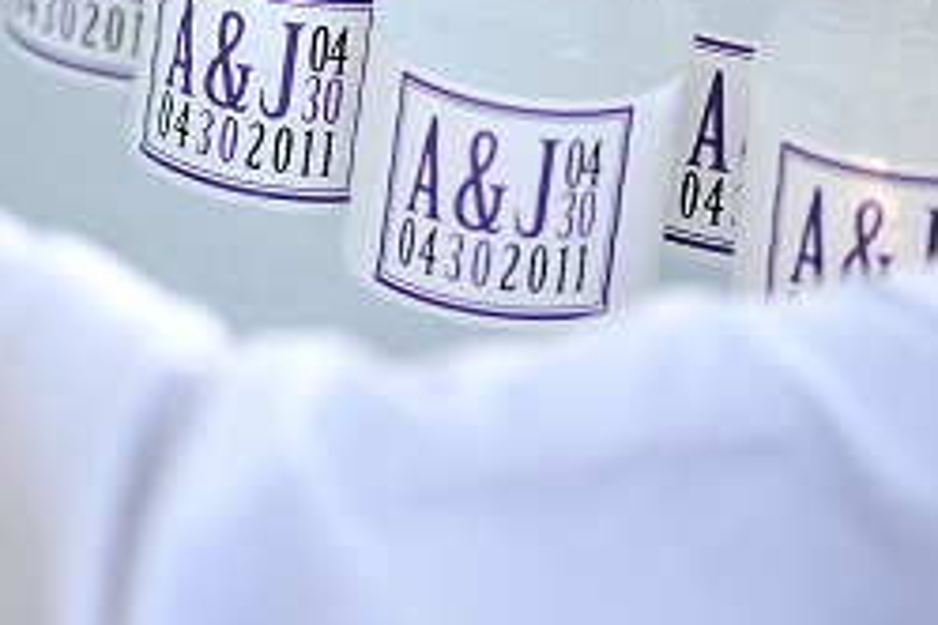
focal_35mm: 224
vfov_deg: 6.1
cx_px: 335
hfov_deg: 9.2
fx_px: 5836
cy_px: 38
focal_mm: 105
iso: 400
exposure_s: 1/320
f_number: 3
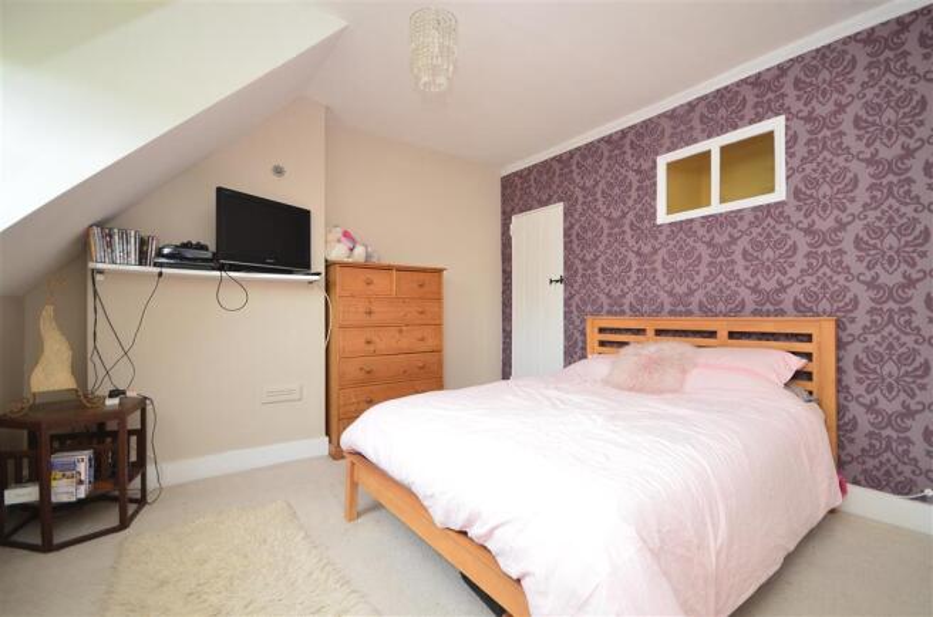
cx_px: 466
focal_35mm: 15
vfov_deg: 77.0
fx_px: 388
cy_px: 308
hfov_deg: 100.5
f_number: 5
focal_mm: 10
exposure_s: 1/10
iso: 200
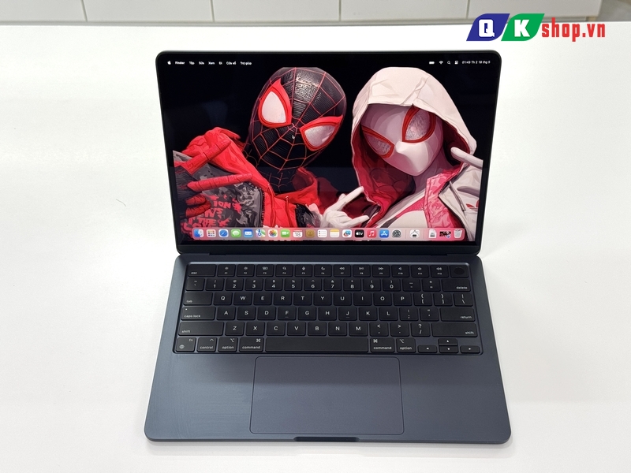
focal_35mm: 48
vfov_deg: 30.3
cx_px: 316
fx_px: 875
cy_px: 236
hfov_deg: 39.7
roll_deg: +2.3
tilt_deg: -44.1
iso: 64
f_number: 1.78
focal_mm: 6.76
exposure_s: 1/100
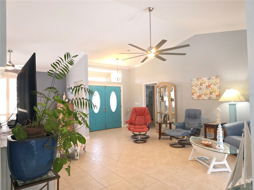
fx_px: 169
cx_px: 127
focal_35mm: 23
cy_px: 95
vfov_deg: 58.9
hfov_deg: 73.9
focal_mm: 6.3
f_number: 1.7
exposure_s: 1/120
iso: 500
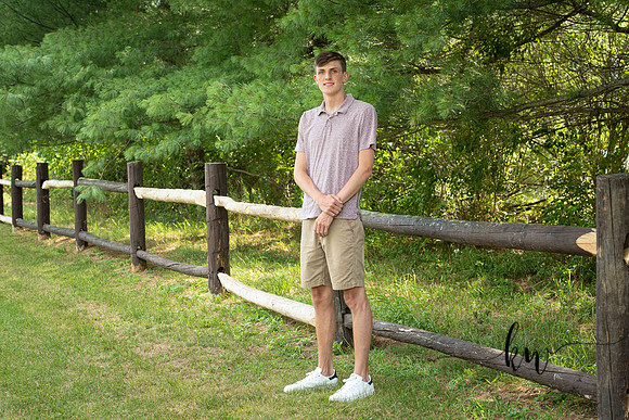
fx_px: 1223
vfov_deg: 19.5
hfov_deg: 28.8
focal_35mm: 70
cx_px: 314
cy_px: 210
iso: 500
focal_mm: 70
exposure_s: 1/200
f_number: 6.3
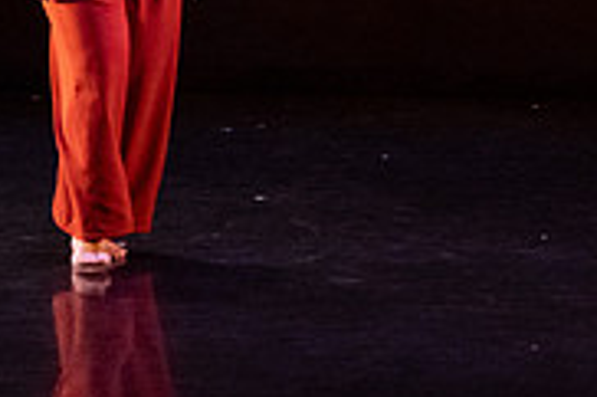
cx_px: 452
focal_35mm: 208
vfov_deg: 6.5
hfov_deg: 9.9
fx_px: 3446
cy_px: -181
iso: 4000
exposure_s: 1/400
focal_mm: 60
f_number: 4
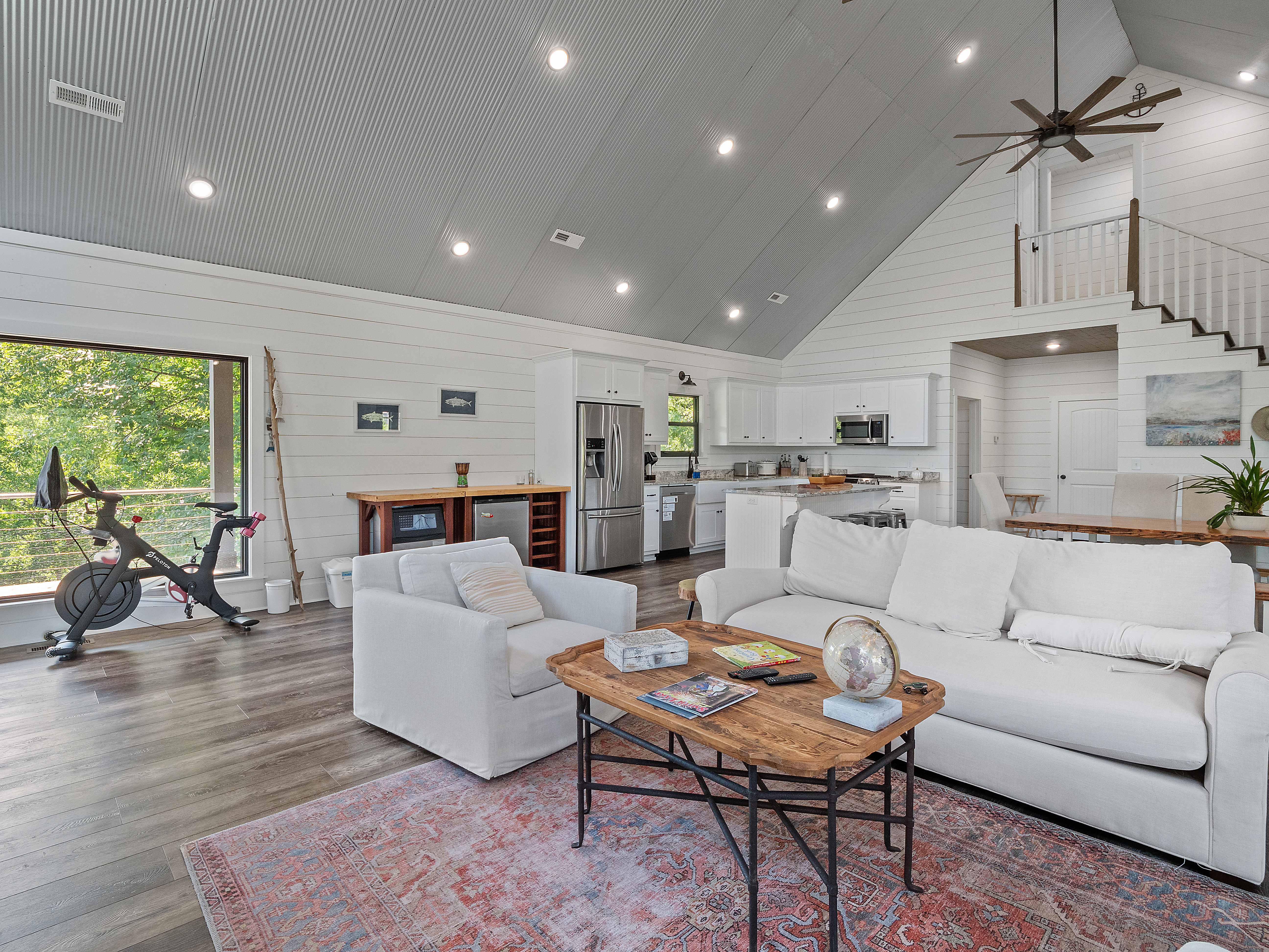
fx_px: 587
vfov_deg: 78.1
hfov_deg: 94.5
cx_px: 634
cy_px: 476
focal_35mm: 16
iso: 400
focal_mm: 8
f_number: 5.6
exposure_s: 1/20
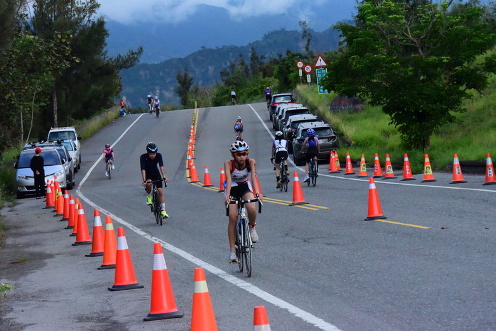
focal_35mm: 145
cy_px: 166
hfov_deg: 14.1
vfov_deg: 9.5
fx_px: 1999
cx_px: 248
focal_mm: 145
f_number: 14
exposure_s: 1/4000
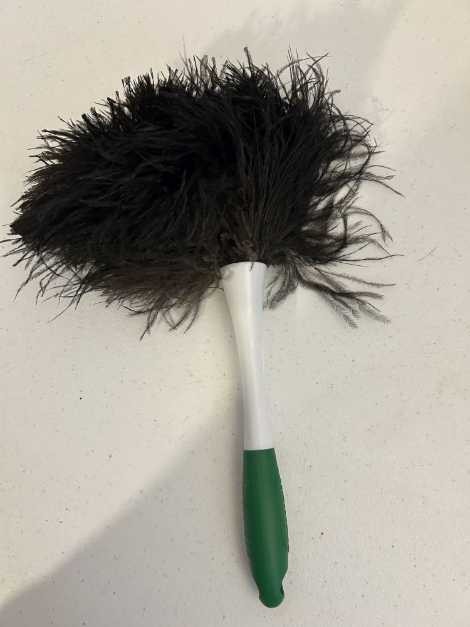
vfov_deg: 67.3
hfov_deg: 53.1
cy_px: 314
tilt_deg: -79.0
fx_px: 471
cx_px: 235
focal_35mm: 26
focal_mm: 5.7
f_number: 1.5
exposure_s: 1/60
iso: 320
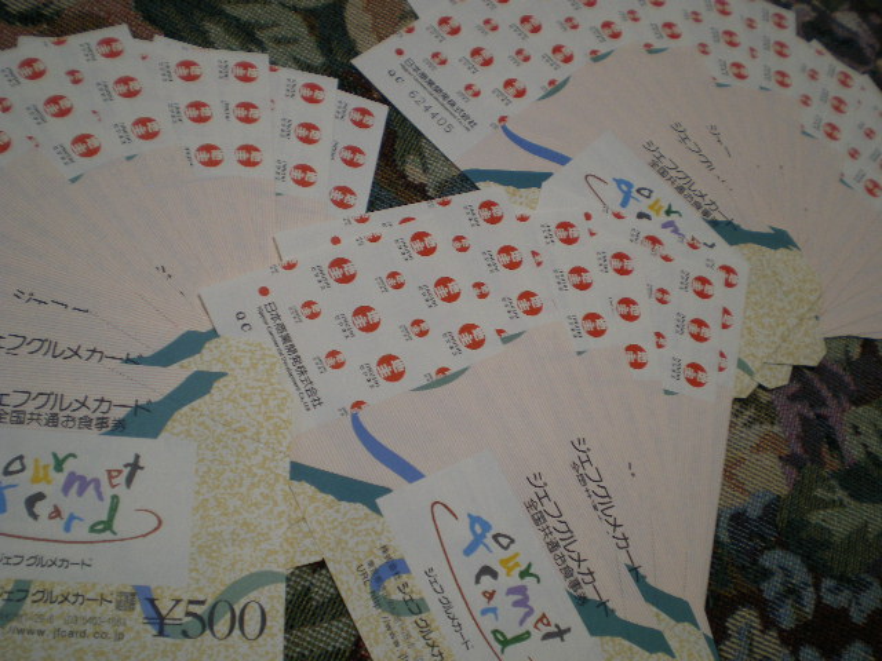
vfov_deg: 37.7
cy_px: 330
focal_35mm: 38
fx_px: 968
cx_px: 441
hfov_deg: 49.0
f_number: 3.1
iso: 100
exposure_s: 1/30
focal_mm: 6.3
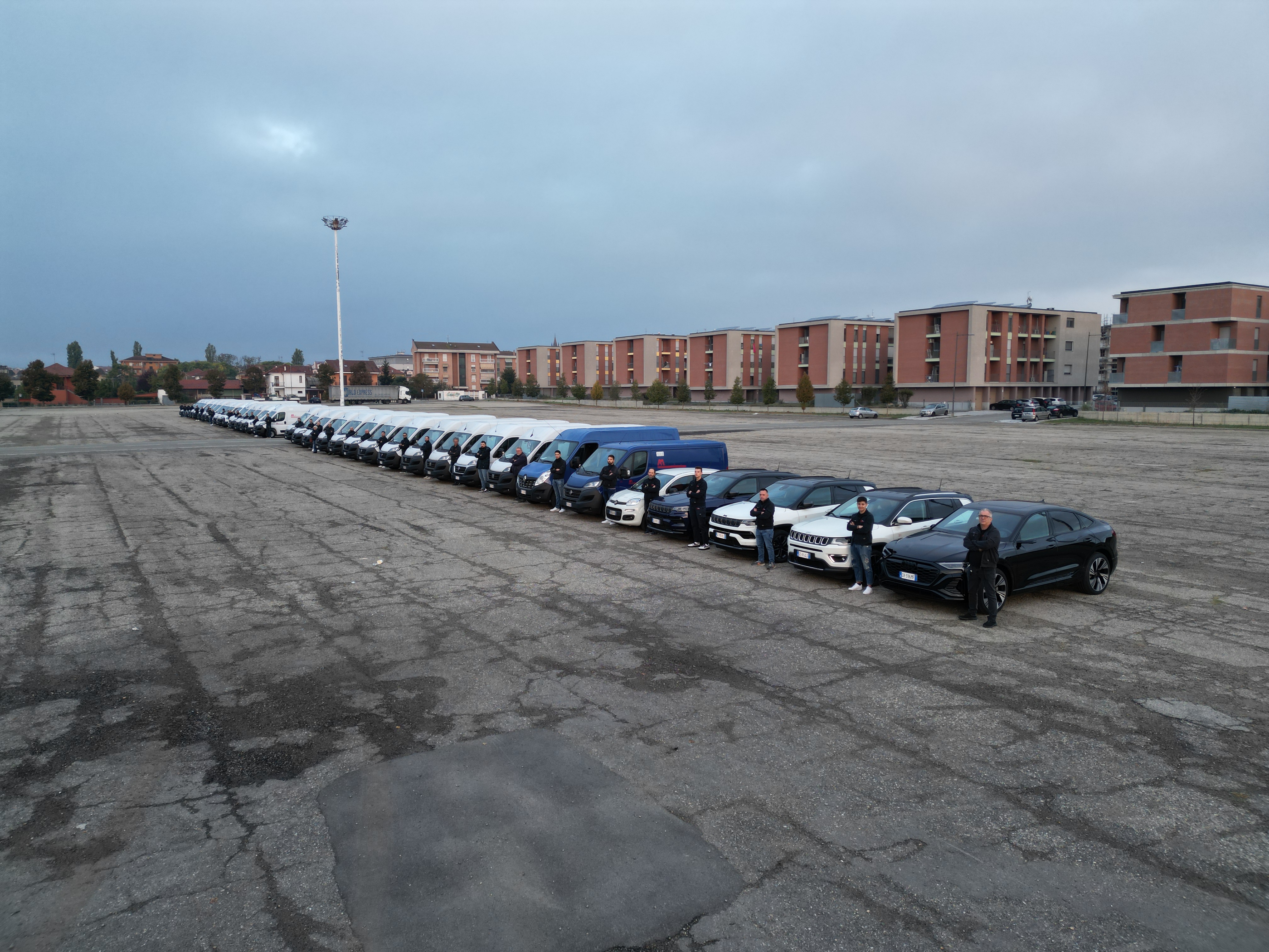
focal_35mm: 24
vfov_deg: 56.8
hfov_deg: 71.6
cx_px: 634
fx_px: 880
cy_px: 476
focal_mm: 6.72
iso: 110
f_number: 1.7
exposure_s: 1/160
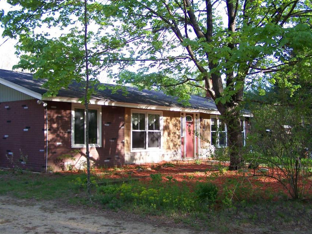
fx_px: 414
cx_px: 150
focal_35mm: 46
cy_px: 109
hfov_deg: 41.2
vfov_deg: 31.5
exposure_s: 1/160
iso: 80
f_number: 2.8
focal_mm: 6.3
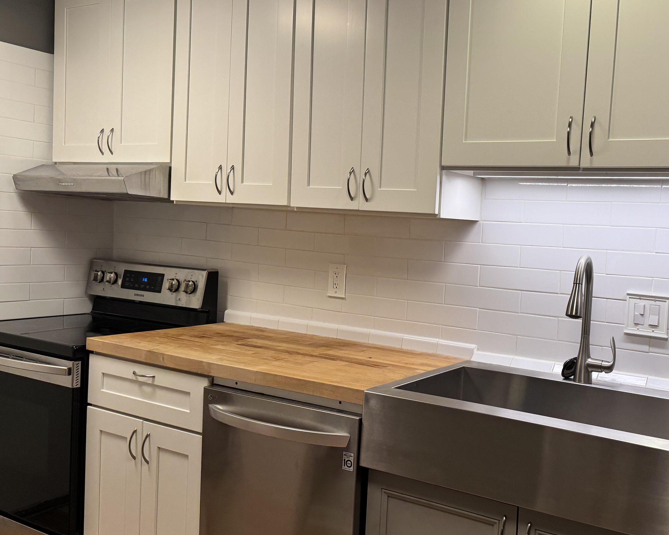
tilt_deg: -2.0
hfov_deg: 51.5
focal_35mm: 34
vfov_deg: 43.3
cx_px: 463
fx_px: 673
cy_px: 266
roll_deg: -3.0
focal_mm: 6.76
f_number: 1.78
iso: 125
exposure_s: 1/120
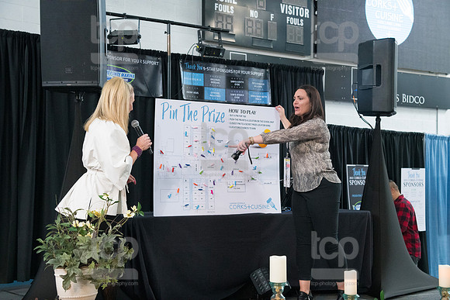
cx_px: 225
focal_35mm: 52
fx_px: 650
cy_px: 150
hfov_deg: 38.2
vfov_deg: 26.0
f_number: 5.6
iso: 4000
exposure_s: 1/250
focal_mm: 52
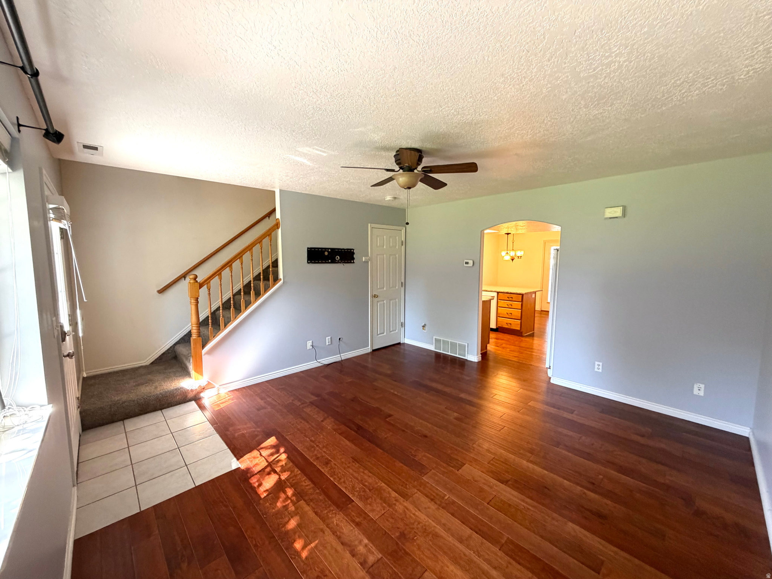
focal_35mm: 14
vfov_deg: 85.7
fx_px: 312
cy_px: 290
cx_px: 386
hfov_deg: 102.1
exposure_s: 1/120
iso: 320
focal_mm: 2.22
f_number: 2.2
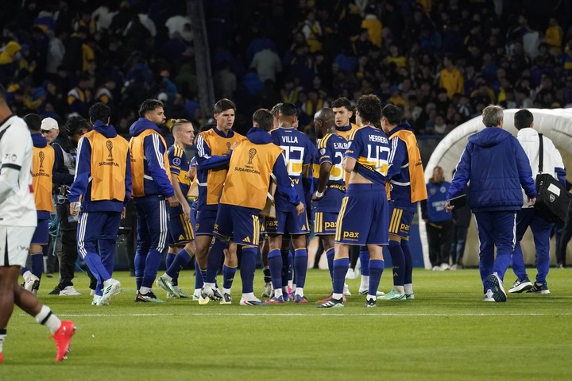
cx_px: 286
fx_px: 6784
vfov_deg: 3.2
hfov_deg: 4.8
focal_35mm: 427
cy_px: 190
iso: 5000
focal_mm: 285
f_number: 5.6
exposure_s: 1/1250
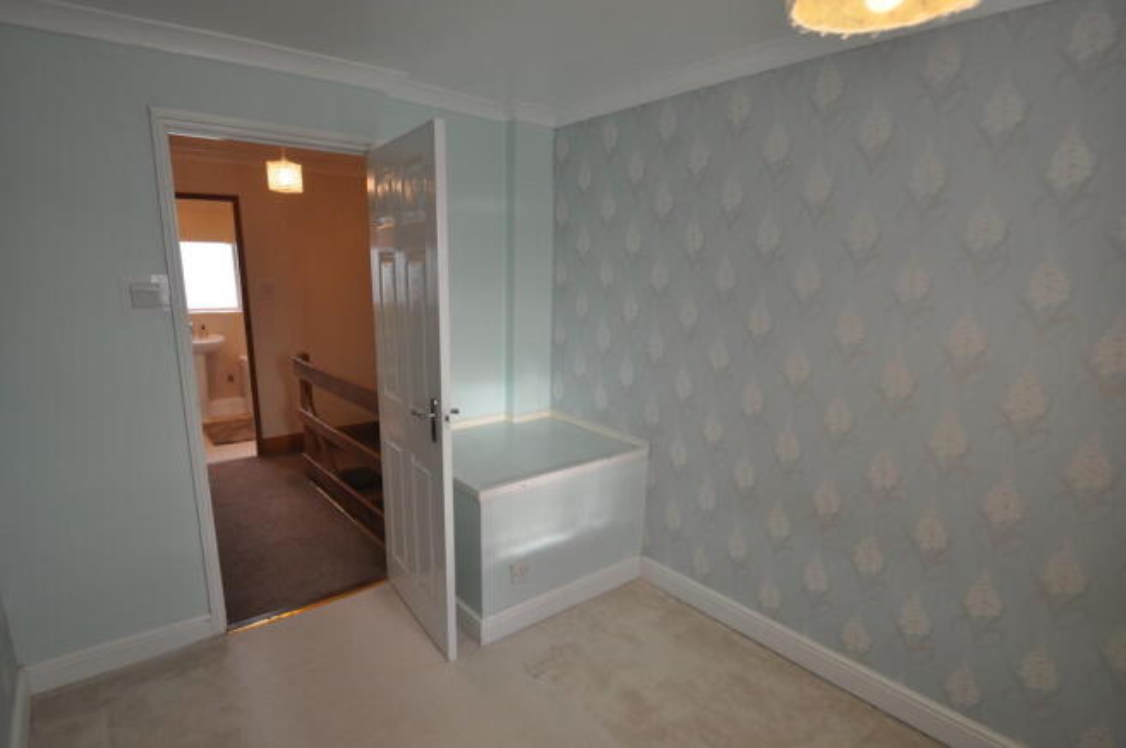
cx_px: 563
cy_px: 374
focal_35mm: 18
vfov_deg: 67.3
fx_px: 562
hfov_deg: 90.1
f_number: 4.5
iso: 400
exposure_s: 1/80
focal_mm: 12
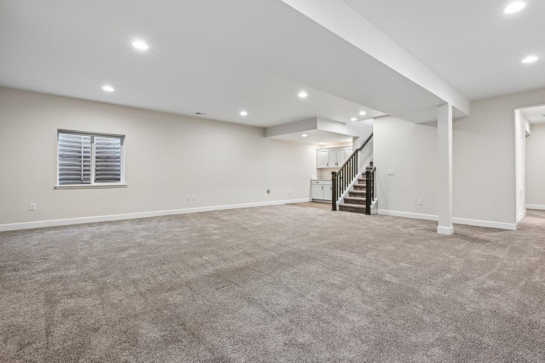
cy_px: 169
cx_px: 298
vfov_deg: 70.3
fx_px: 257
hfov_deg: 93.0
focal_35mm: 17
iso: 400
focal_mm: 14
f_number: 8
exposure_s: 1/10
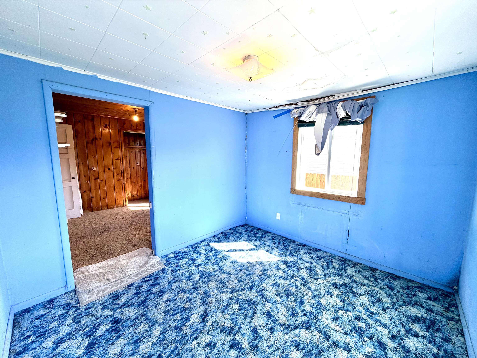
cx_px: 238
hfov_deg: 102.1
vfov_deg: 85.7
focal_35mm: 14
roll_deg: +0.2
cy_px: 179
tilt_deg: -7.3
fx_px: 193
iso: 100
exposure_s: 1/121
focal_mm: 2.22
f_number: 2.2
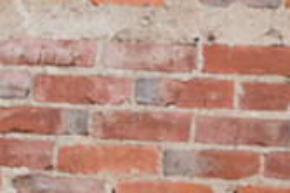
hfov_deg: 9.0
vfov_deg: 5.9
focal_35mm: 228
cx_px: 6
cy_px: 341
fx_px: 1835
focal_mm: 62
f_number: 7.1
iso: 125
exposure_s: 1/200
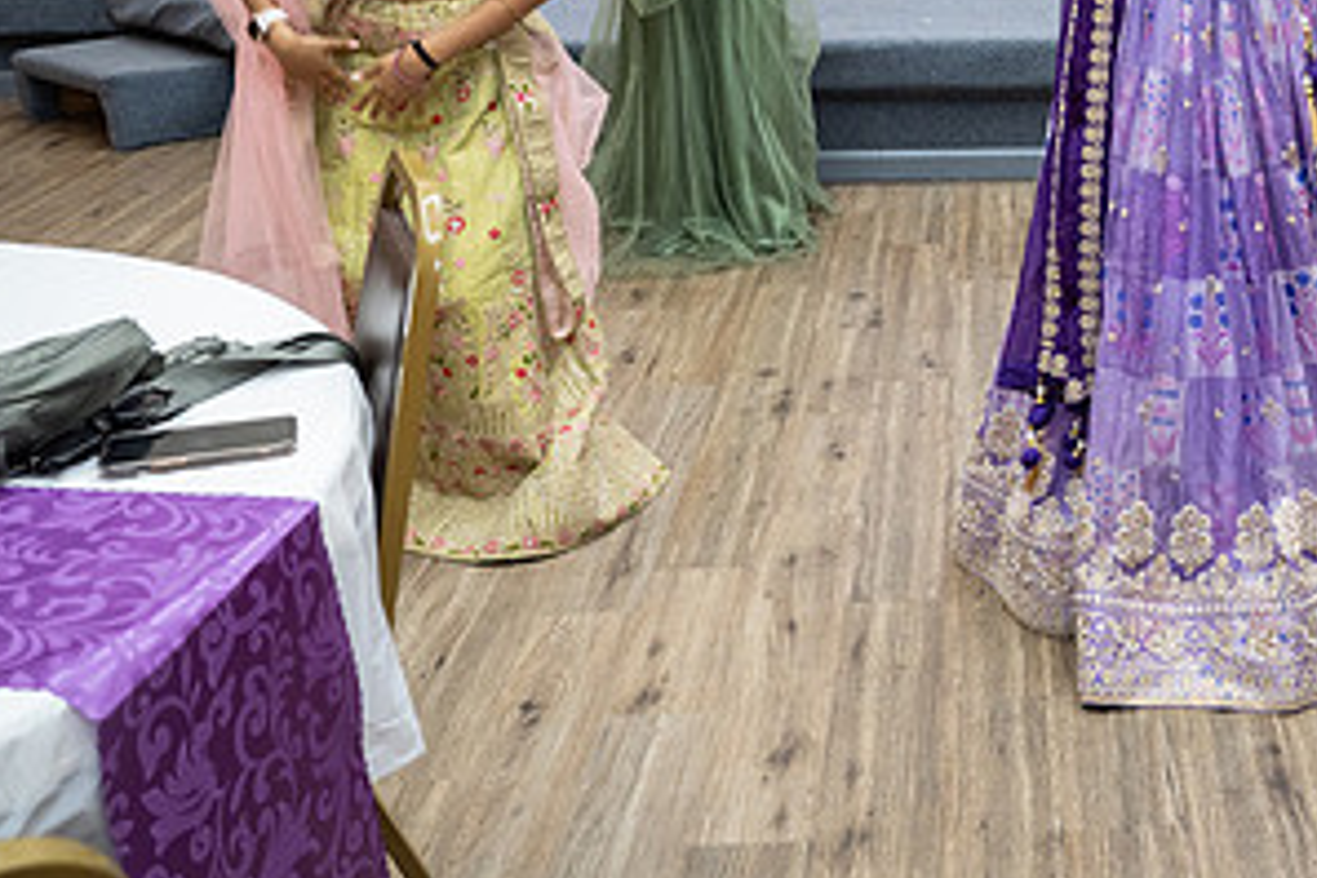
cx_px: 1188
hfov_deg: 35.3
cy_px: 47
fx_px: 1939
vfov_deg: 24.6
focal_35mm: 53
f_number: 4
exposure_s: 1/160
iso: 1000
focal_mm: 27
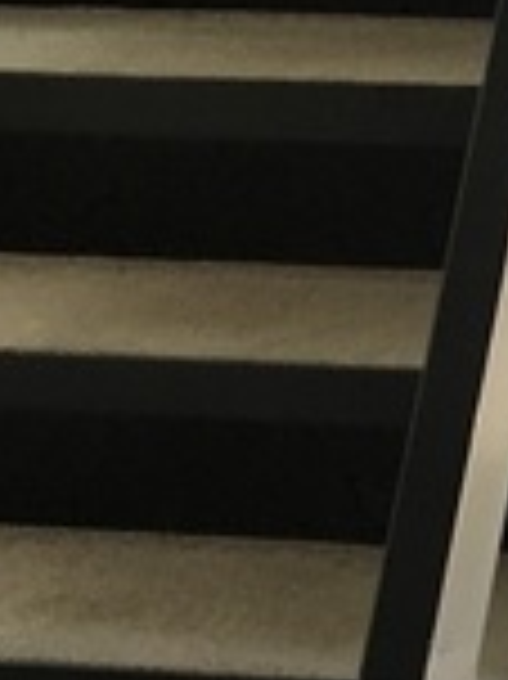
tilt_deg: -27.5
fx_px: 2253
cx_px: 863
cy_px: 644
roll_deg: +2.0
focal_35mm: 115
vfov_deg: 16.8
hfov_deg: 12.0
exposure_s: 1/30
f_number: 2.2
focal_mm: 4.15
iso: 40
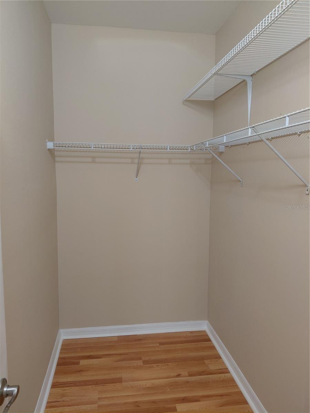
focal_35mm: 25
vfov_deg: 69.4
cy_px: 206
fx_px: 299
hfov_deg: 54.9
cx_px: 155
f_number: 1.8
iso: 160
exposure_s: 1/60
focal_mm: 4.69
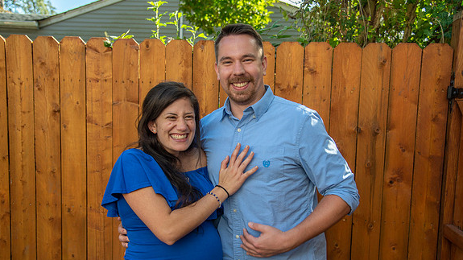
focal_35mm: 37
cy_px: 150
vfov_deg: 31.9
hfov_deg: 54.0
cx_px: 230
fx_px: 454
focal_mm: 35
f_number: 4
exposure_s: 1/320
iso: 125
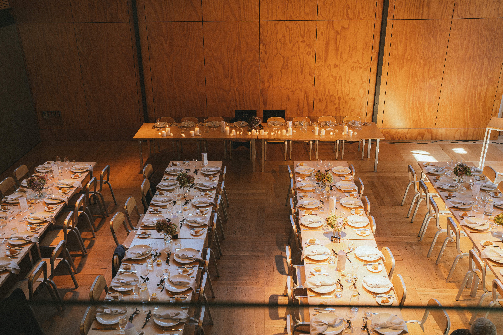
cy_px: 168
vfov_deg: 37.9
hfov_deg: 54.4
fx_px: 489
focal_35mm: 35
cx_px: 252
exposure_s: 1/100
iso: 320
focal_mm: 35
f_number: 5
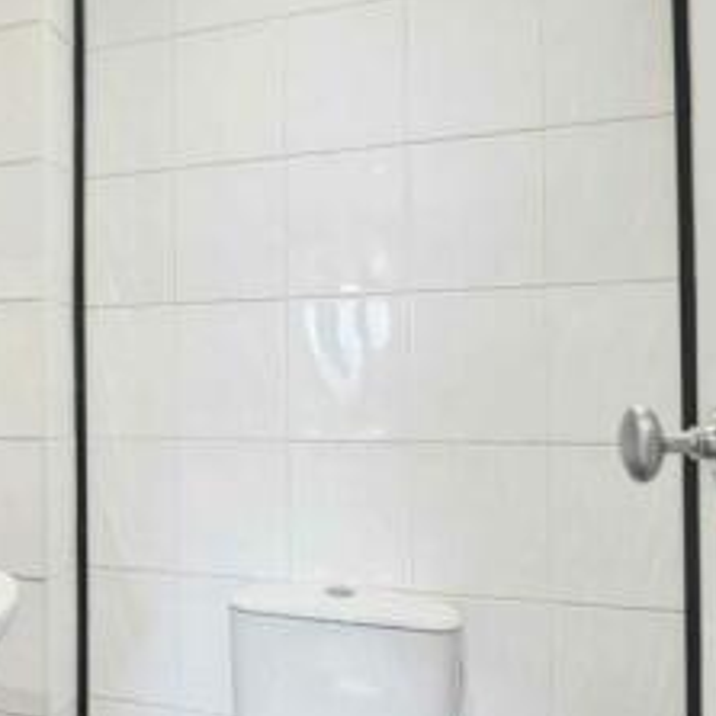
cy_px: 413
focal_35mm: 35
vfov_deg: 47.1
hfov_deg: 41.3
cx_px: 5
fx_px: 819
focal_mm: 14
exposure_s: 1/60
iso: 400
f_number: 4
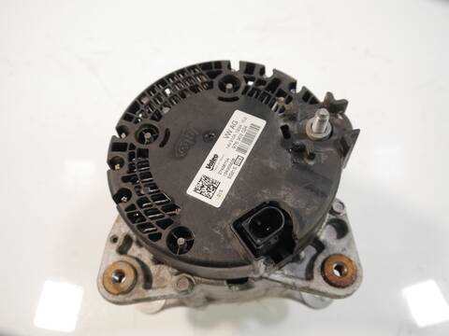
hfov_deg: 63.4
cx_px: 224
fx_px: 363
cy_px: 168
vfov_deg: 49.7
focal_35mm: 28
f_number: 3.5
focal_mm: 14
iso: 500
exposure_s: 1/60
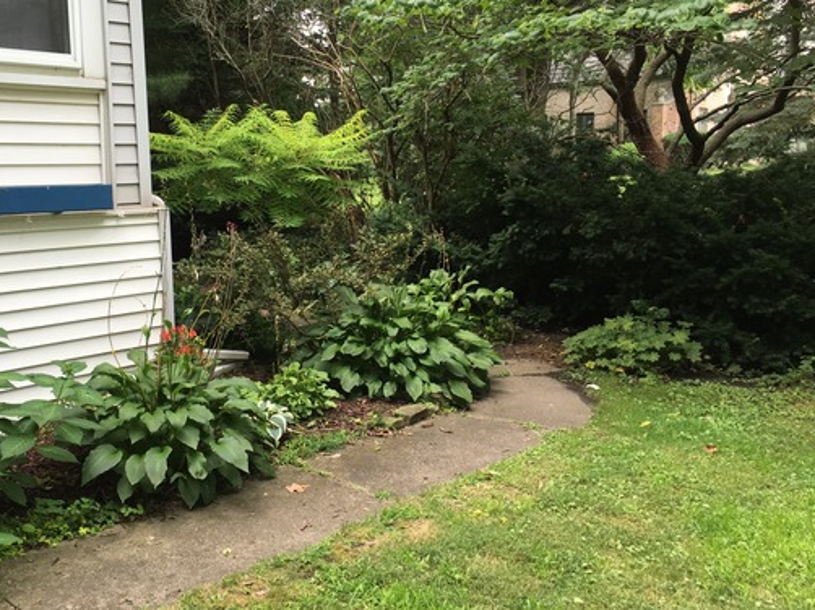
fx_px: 871
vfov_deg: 38.5
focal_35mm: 37
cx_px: 300
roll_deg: +1.6
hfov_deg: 49.6
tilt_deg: -6.5
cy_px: 258
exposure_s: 1/120
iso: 40
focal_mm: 4.15
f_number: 2.2
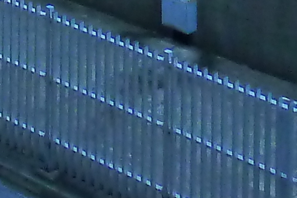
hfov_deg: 11.0
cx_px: -167
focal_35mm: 179
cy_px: -561
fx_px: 1476
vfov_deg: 6.4
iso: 200
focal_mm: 4.1
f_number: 4.5
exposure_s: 1/500
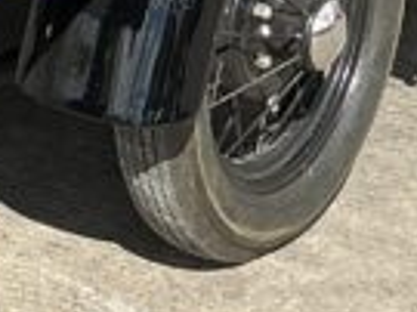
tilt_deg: -9.9
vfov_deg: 6.6
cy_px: -485
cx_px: 53
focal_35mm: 212
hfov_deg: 9.3
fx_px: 2552
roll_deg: -5.6
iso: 25
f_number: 1.8
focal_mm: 3
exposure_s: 1/1534
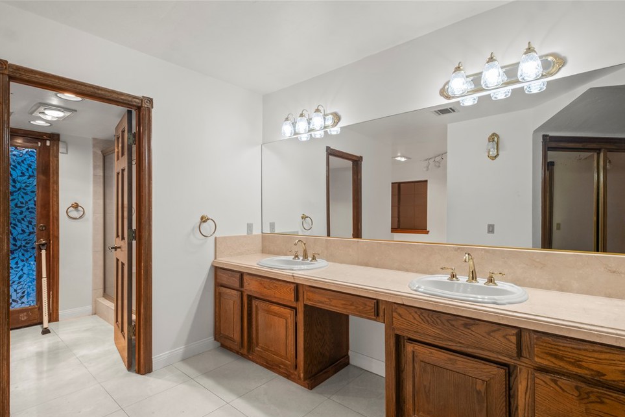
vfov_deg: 70.4
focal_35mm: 17
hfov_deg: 93.3
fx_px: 295
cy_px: 221
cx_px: 318
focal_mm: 10.5
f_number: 9
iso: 250
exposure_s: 1/8
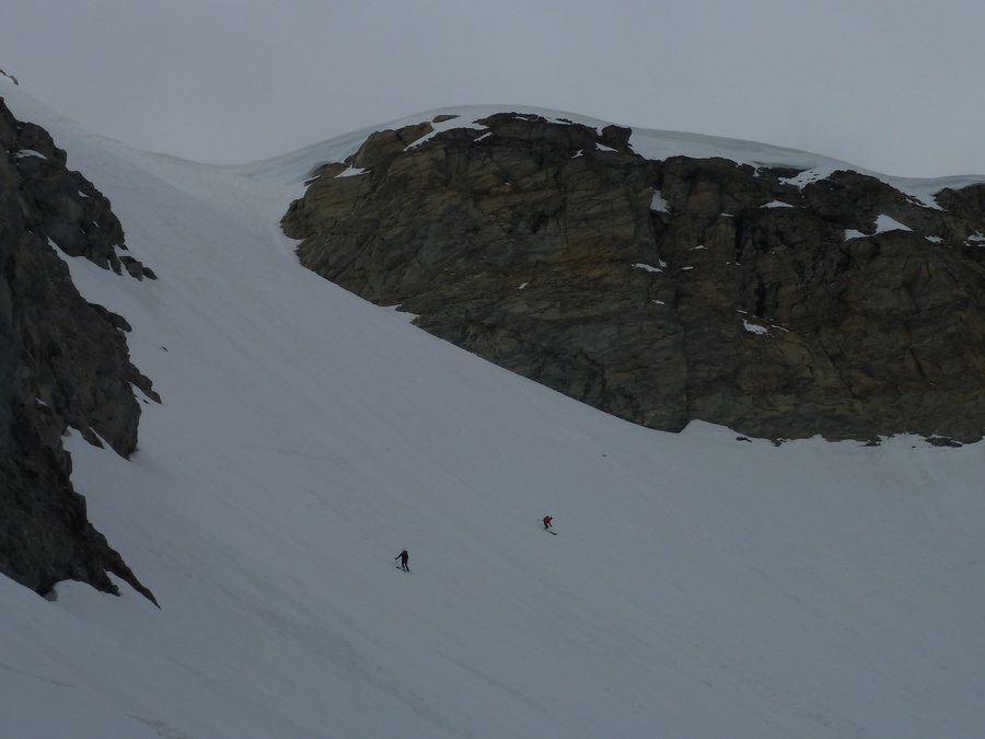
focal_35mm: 72
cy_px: 370
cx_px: 492
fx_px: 2049
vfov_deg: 20.4
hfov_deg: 27.0
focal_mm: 11.9
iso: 80
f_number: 6.3
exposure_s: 1/1600
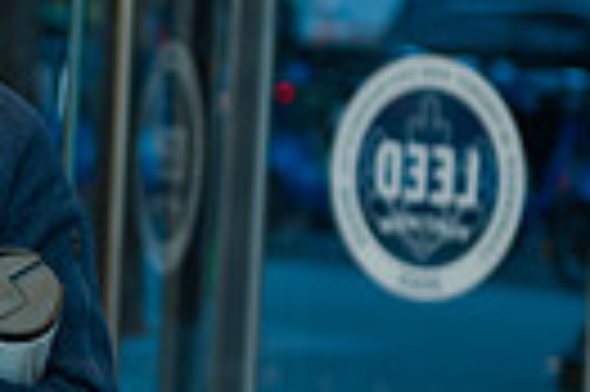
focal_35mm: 274
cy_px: 180
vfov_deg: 5.0
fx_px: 4485
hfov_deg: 7.4
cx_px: -207
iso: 400
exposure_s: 1/200
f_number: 3.2
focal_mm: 62
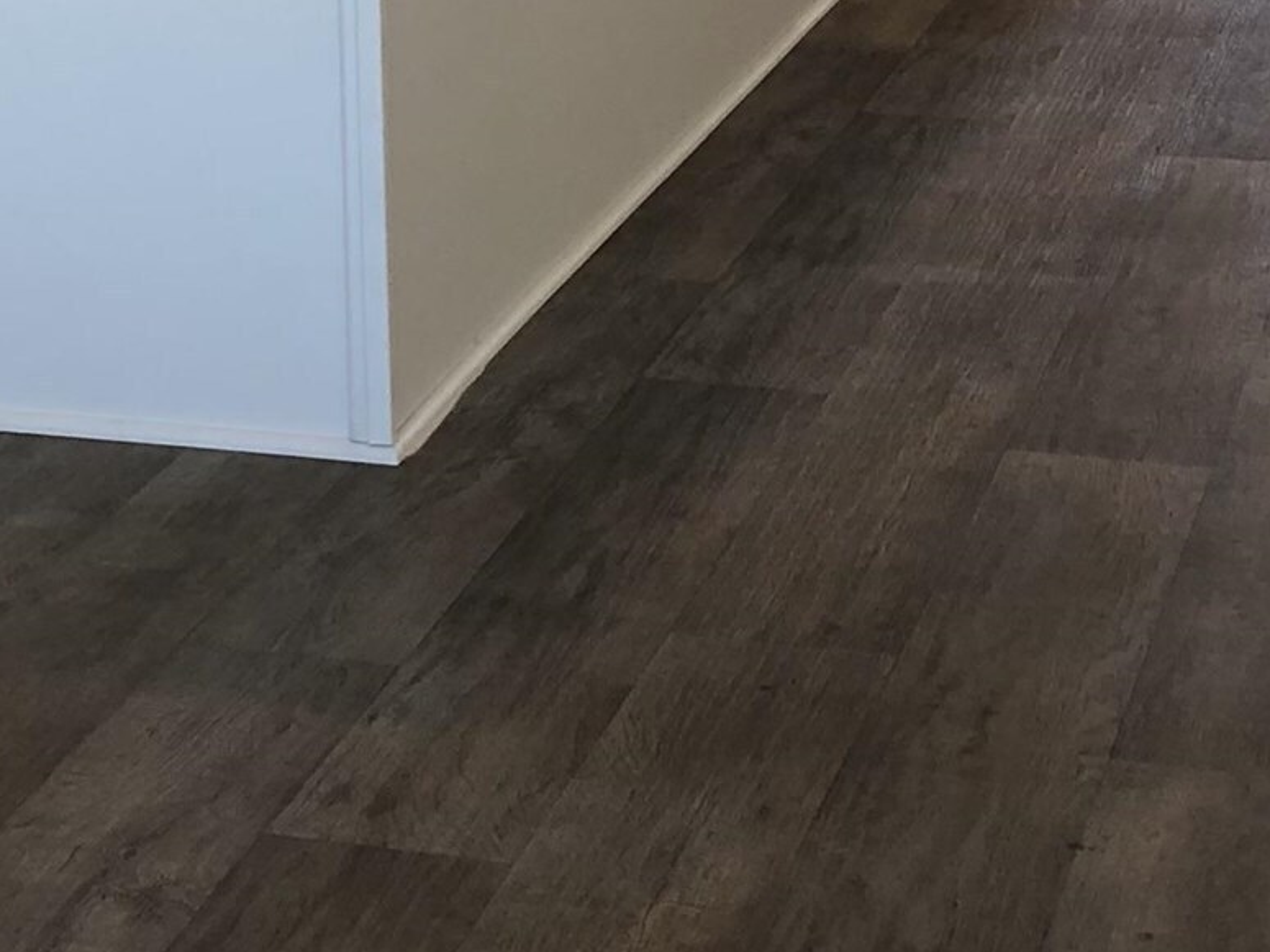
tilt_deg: -4.6
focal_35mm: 111
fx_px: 4072
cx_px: 354
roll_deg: +1.4
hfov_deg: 17.6
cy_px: -462
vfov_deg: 12.7
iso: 20
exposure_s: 1/30
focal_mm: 3.99
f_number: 1.8
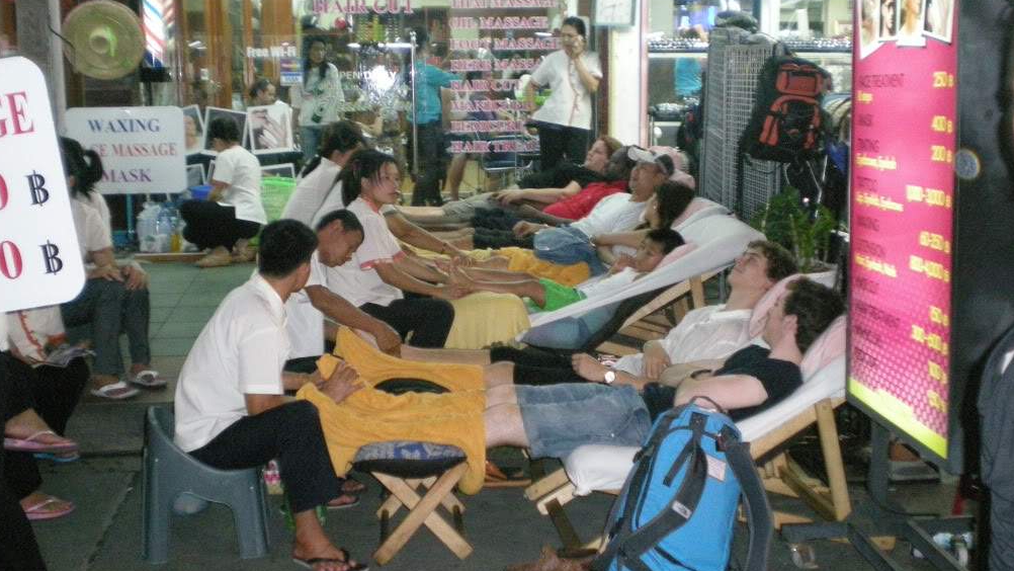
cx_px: 507
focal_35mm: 49
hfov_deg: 42.1
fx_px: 1318
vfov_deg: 24.4
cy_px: 316
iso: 613
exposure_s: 1/60
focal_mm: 7.4
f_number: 3.5
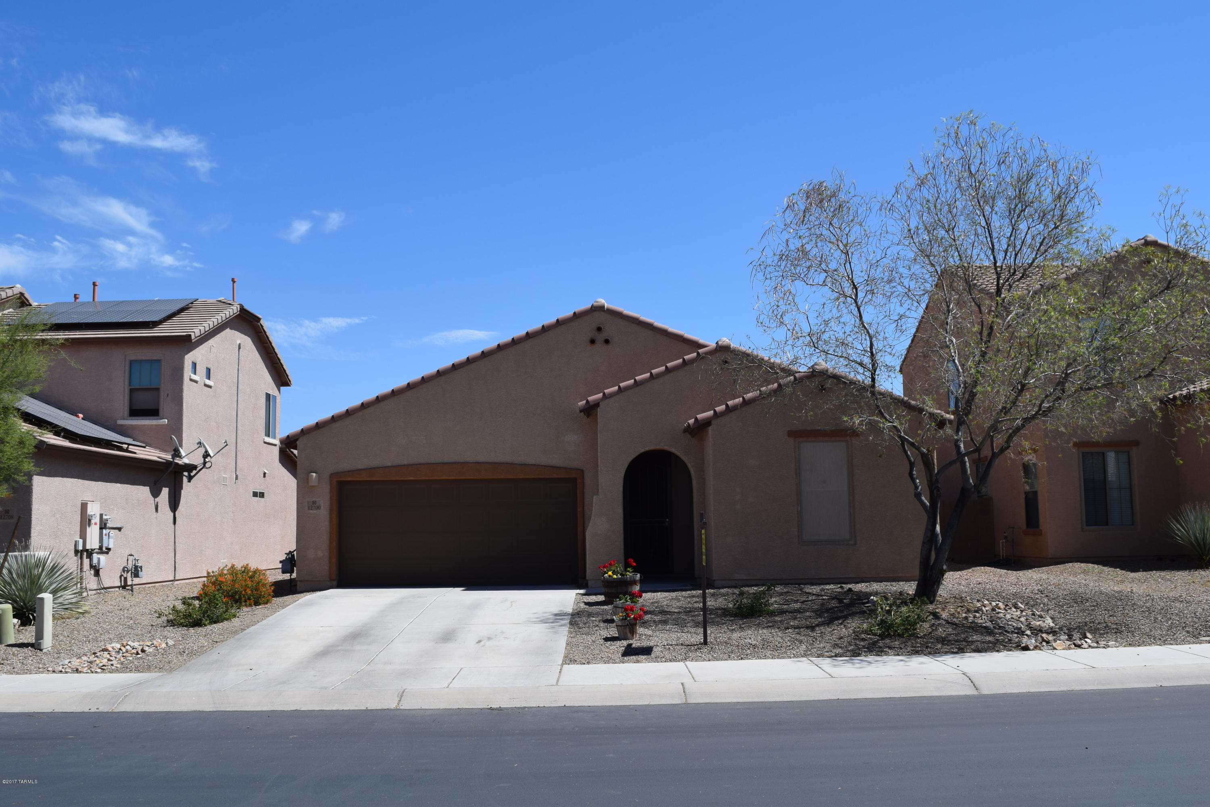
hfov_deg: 57.2
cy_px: 404
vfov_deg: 40.0
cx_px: 605
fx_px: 1109
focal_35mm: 33
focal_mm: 22
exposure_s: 1/400
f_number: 10
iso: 200
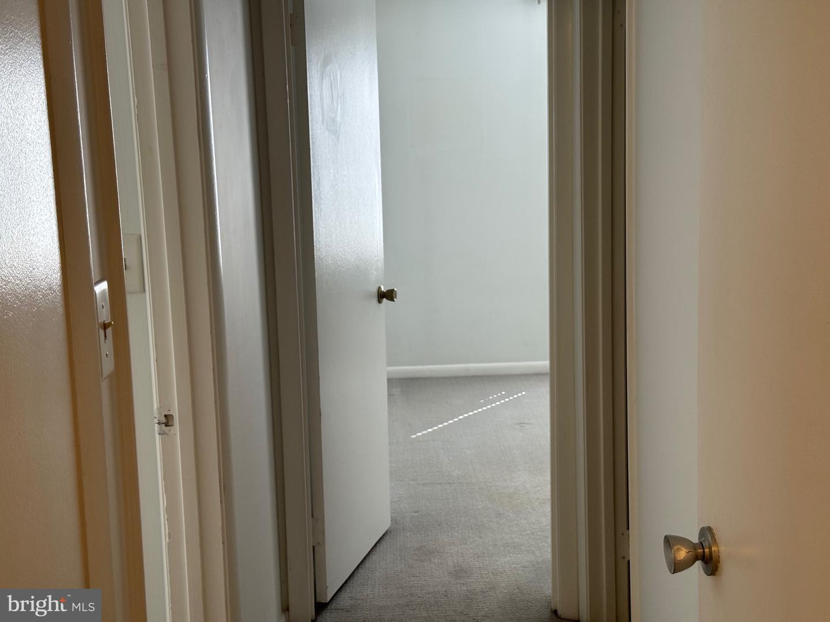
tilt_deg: -10.0
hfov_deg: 39.7
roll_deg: +1.8
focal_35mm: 48
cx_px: 415
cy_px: 311
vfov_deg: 30.3
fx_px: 1151
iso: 50
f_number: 1.78
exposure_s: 1/60
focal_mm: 6.76
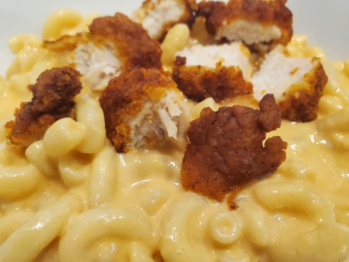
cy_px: 131
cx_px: 174
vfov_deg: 53.1
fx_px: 262
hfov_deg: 67.3
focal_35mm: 26
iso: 250
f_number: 2.4
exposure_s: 1/39
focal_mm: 4.3
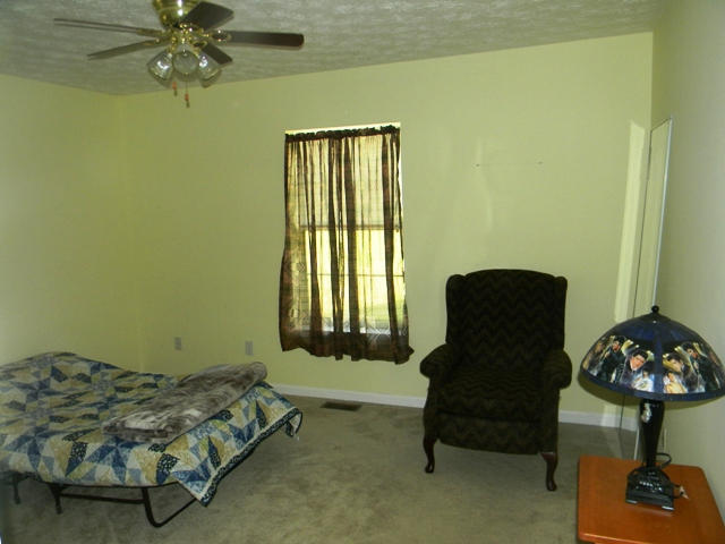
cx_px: 362
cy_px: 272
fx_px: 586
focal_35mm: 28
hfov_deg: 63.4
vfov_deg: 49.7
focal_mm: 5
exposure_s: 1/26
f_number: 3.5
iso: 200
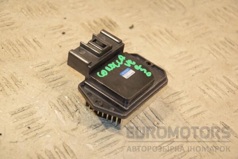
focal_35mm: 93
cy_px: 80
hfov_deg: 21.9
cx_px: 119
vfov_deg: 14.7
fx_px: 615
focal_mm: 62
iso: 800
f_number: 5.3
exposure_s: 1/200
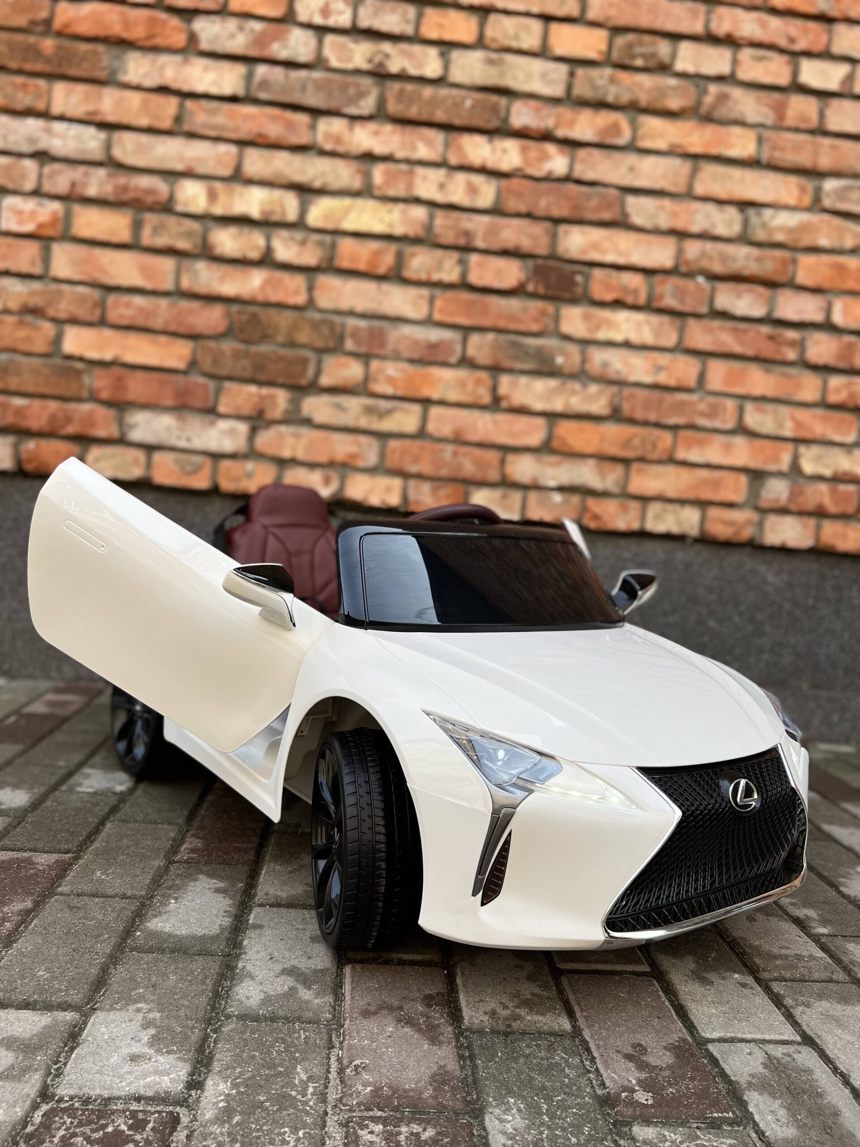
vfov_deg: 67.3
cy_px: 574
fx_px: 861
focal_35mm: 26
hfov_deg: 53.1
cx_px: 430
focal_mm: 5.7
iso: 50
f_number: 1.5
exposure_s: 1/482
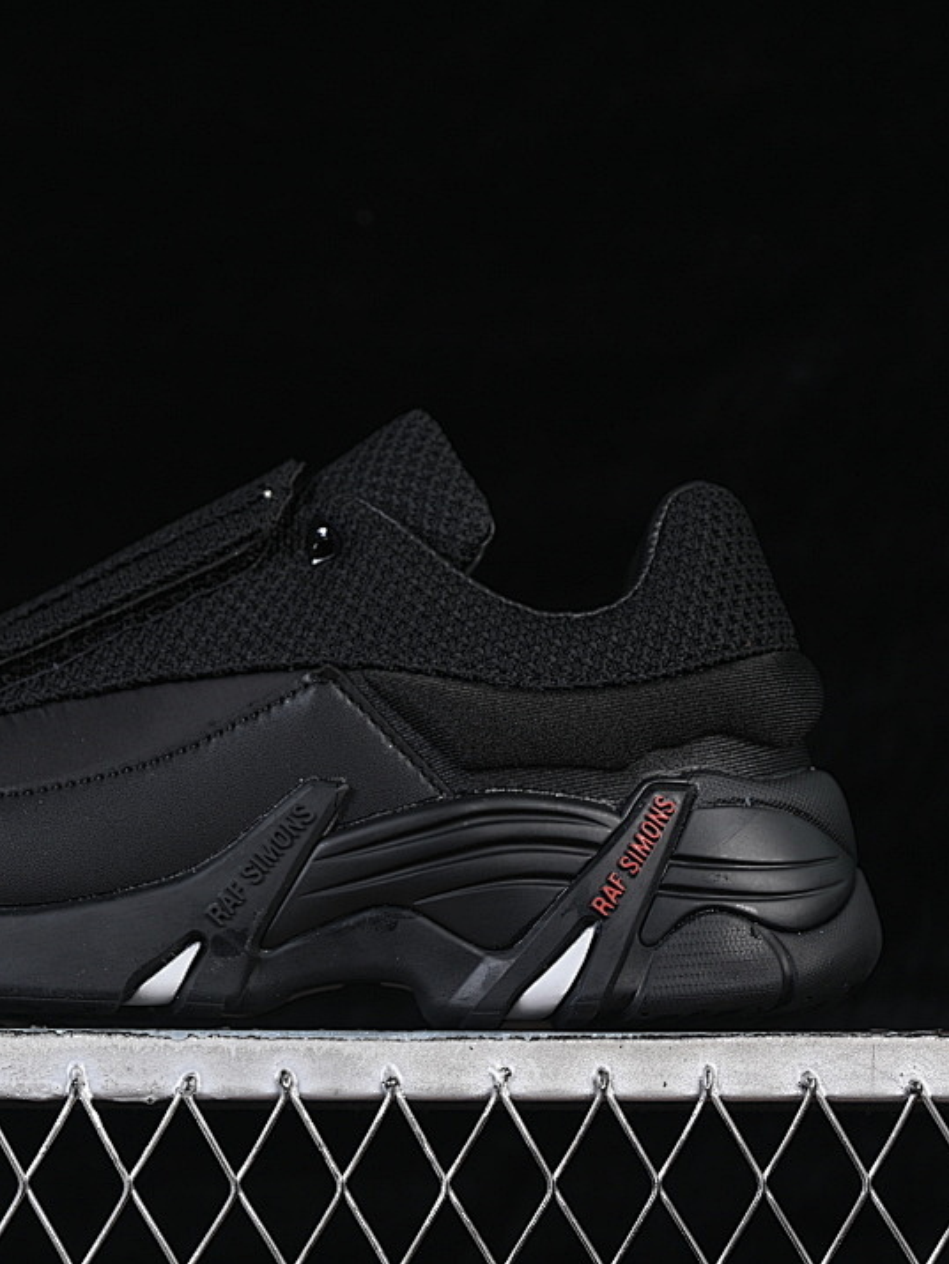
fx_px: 3982
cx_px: 246
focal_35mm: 109
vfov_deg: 18.0
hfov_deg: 13.5
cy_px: 632
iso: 160
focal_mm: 50
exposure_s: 1/60
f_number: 6.3
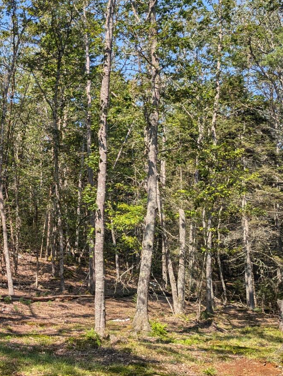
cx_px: -18
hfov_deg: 25.4
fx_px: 587
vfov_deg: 35.4
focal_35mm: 54
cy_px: 161
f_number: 1.85
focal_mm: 6.81
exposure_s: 1/920
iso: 44
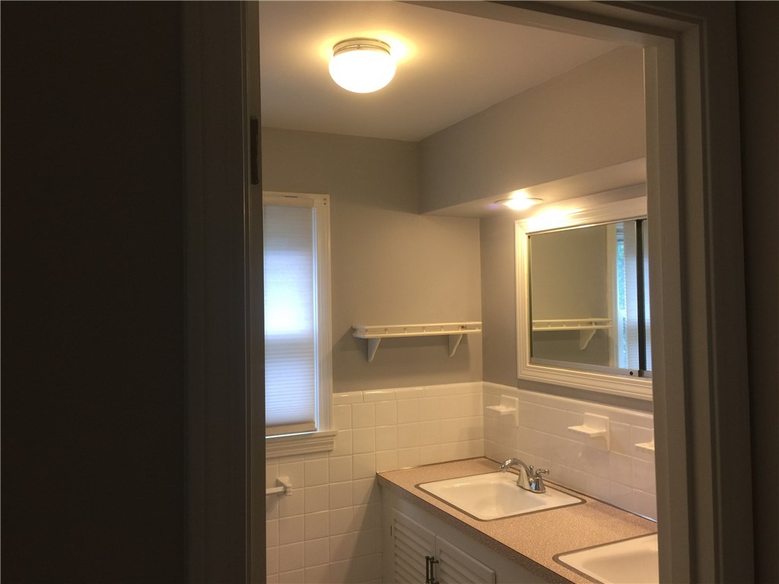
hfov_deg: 61.7
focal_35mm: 29
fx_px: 653
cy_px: 292
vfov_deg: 48.2
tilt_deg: +0.8
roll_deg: +0.7
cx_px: 390
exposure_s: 1/30
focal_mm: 4.15
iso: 40
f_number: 2.2
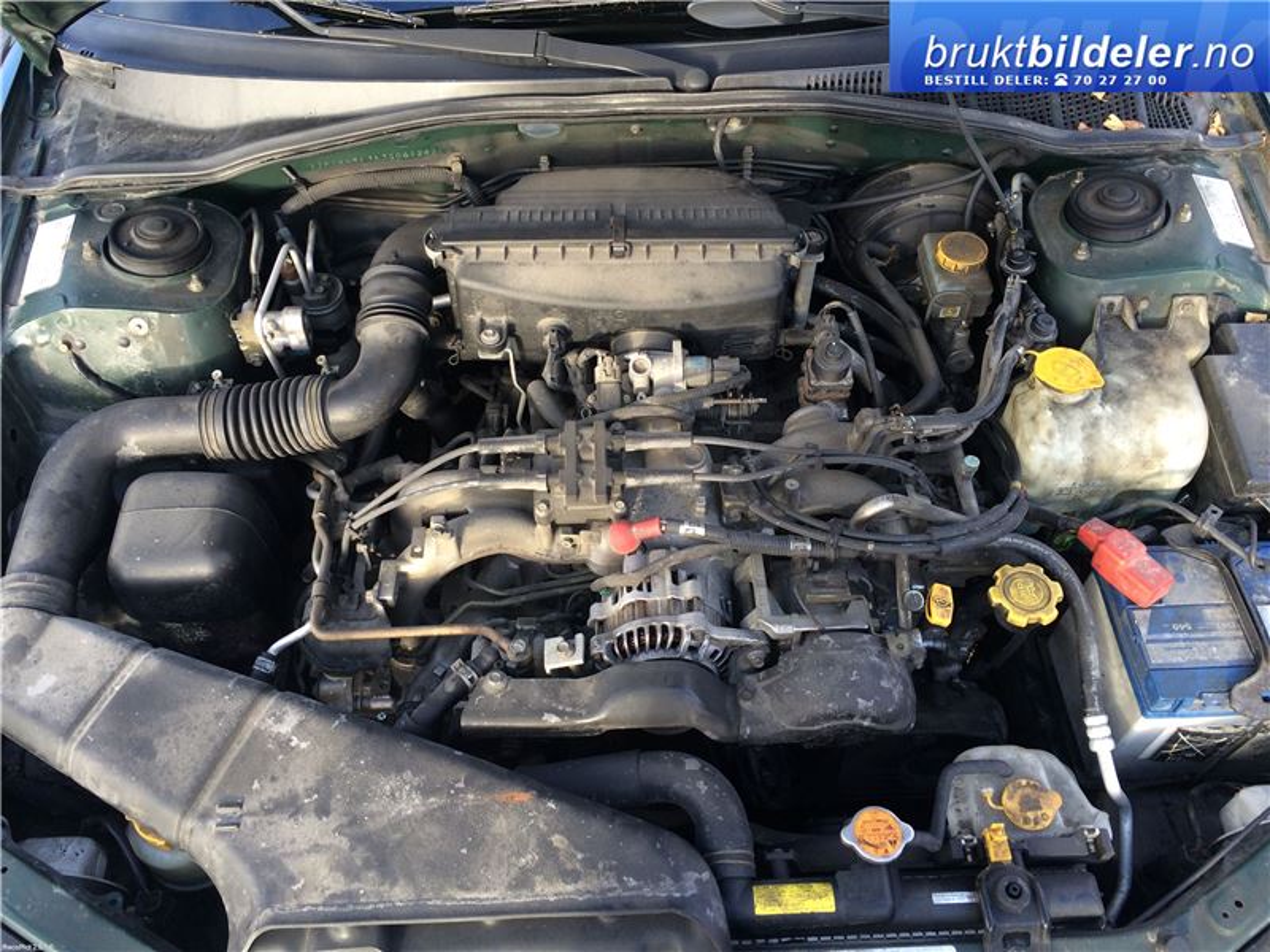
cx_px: 635
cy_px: 476
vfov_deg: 48.2
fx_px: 1064
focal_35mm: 29
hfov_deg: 61.7
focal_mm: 4.15
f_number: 2.2
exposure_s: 1/100
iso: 50
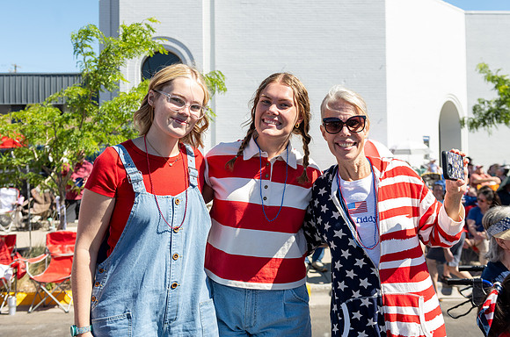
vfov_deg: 33.5
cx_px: 260
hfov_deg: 49.0
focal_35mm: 40
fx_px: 560
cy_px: 146
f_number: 3.5
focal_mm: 34
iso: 100
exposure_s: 1/500
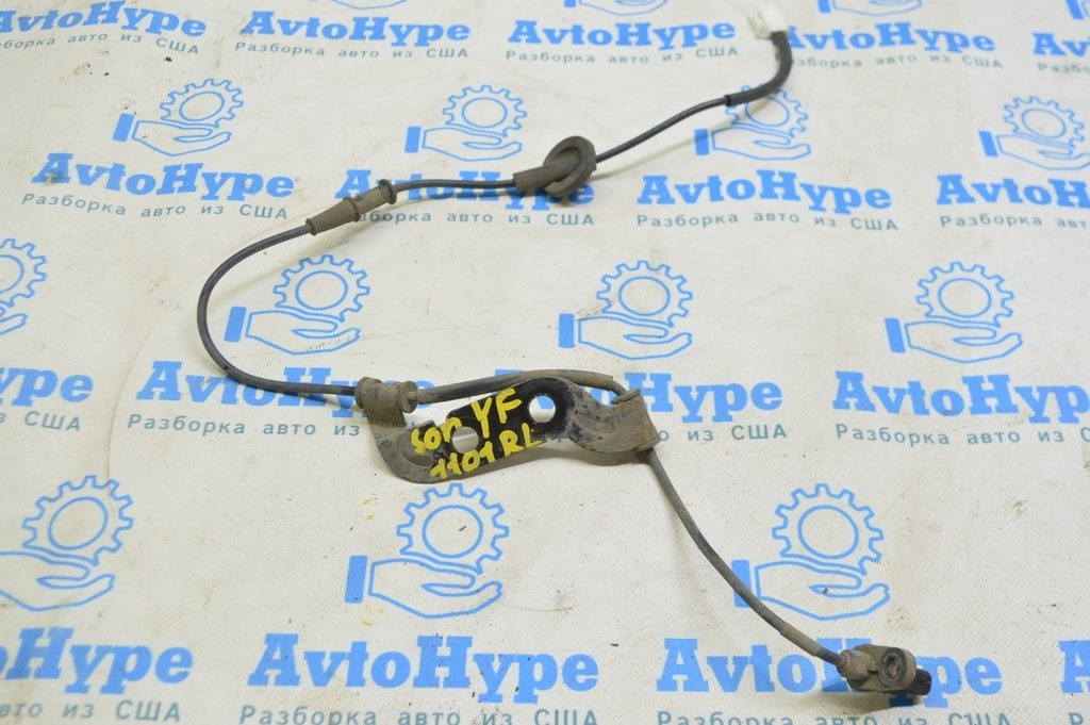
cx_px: 545
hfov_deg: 49.6
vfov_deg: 34.2
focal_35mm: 39
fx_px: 1180
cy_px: 362
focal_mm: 26
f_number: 5.6
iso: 400
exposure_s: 1/20
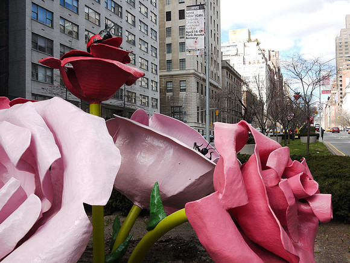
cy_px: 132
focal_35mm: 40
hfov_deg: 46.8
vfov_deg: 36.0
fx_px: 404
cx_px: 175
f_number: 13
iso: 640
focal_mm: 20
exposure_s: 1/320
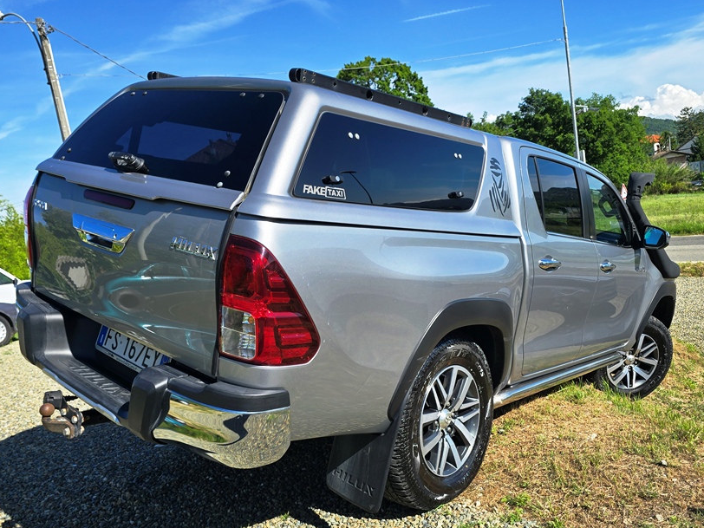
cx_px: 364
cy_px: 304
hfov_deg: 61.6
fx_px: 590
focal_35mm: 29
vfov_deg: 48.1
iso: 12
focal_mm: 6.3
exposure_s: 1/703
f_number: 1.7
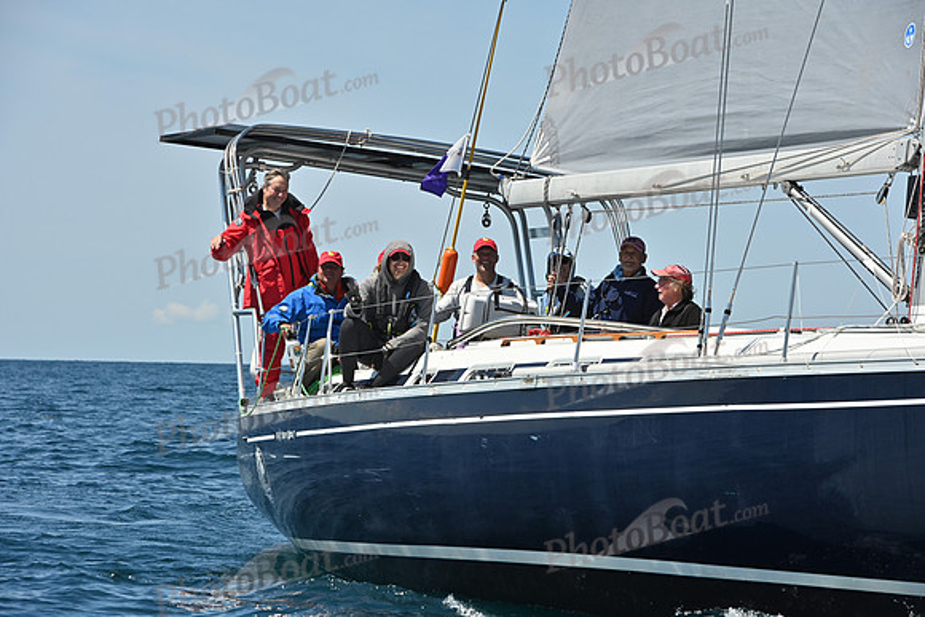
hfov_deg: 11.4
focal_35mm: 180
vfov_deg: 7.6
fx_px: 4626
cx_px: 462
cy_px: 308
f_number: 10
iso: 320
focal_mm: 180
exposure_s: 1/1000
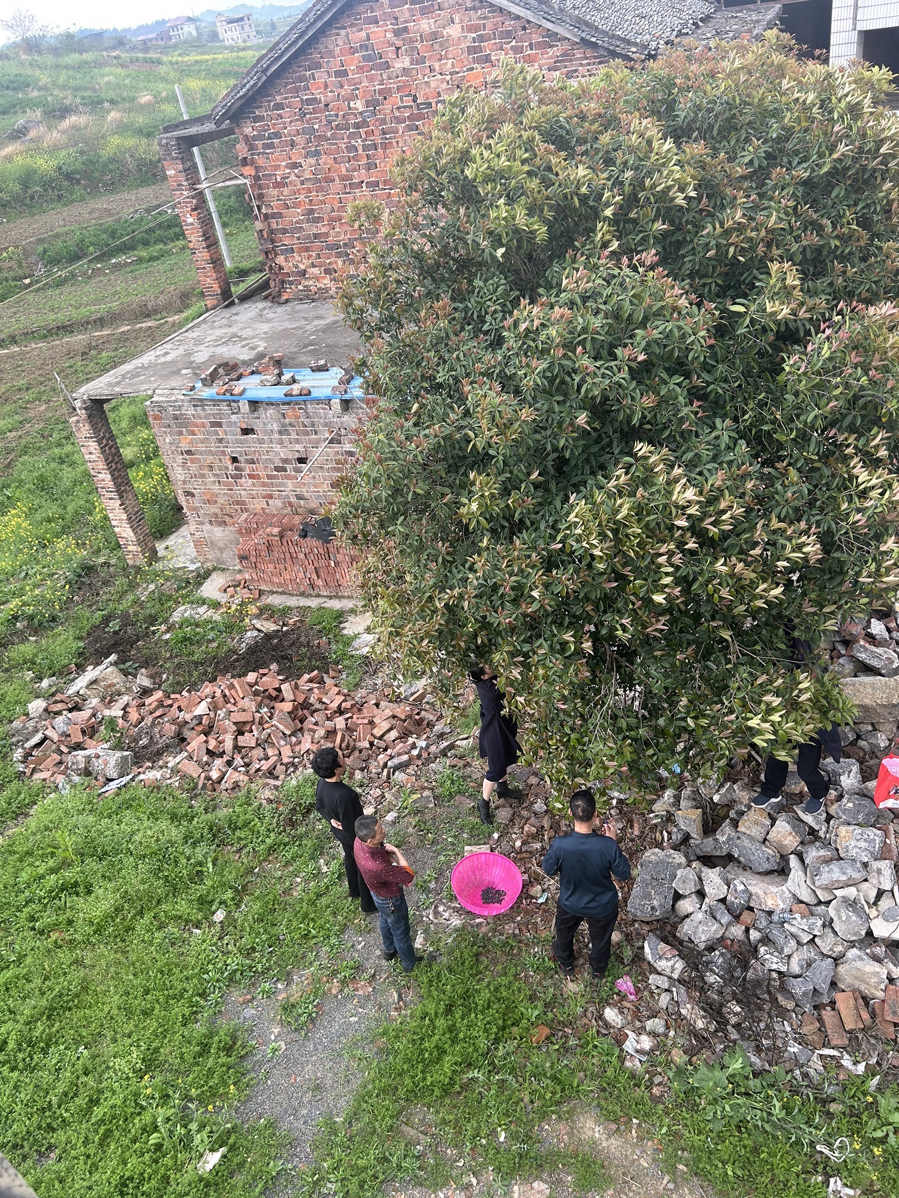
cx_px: 450
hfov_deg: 53.1
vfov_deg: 67.3
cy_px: 599
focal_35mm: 26
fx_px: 900
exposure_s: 1/121
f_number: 1.5
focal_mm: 5.7
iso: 50
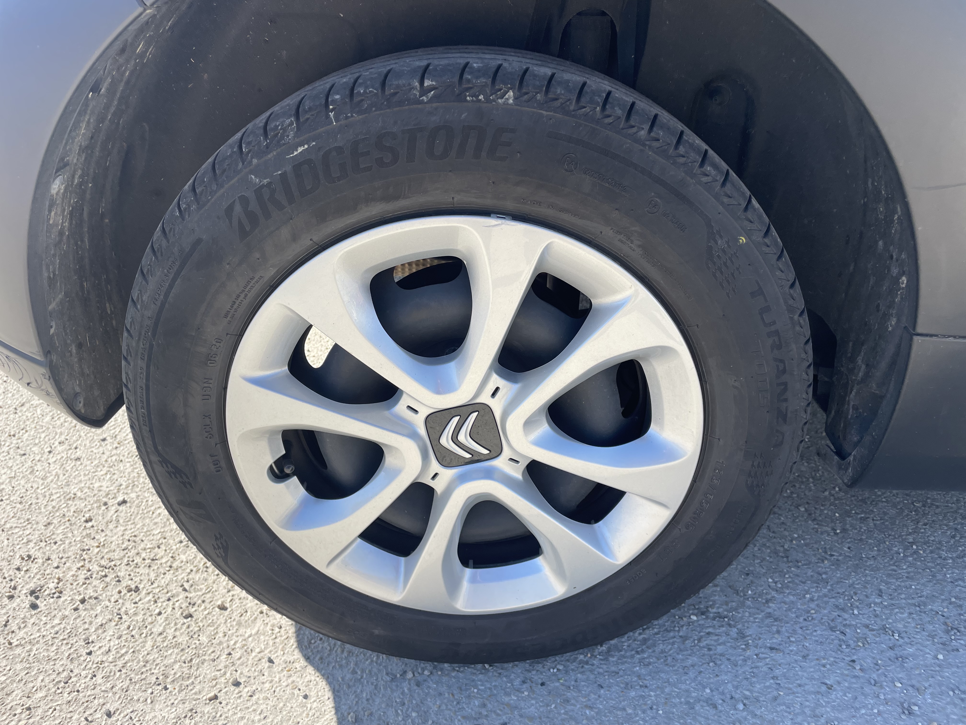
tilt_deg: -29.1
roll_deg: +3.1
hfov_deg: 67.3
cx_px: 483
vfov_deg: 53.1
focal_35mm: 26
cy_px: 362
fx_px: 726
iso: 32
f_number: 1.6
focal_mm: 4.2
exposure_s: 1/963
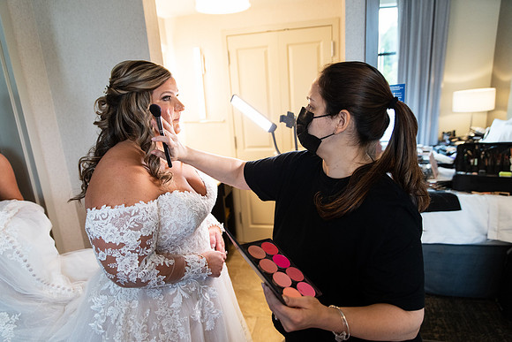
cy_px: 171
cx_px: 256
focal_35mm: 24
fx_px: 341
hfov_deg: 73.7
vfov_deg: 53.2
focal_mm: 24
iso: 2000
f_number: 2.8
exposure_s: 1/500
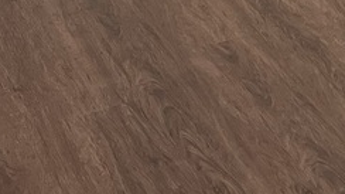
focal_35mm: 167
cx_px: 437
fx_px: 1527
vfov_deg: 6.4
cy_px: -464
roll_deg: +1.3
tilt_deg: -9.8
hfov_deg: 12.5
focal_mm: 5.7
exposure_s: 1/120
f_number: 1.5
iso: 125
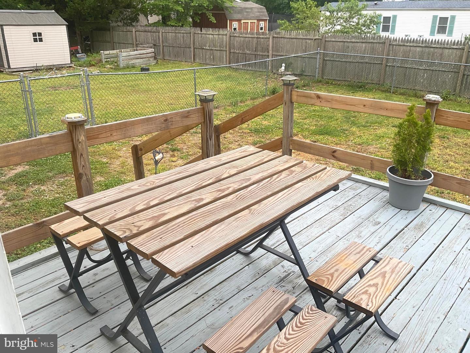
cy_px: 176
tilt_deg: -20.4
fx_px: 394
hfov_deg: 61.7
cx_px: 235
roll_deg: -0.3
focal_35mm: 29
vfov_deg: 48.2
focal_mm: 3
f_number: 1.8
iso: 16
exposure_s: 1/415
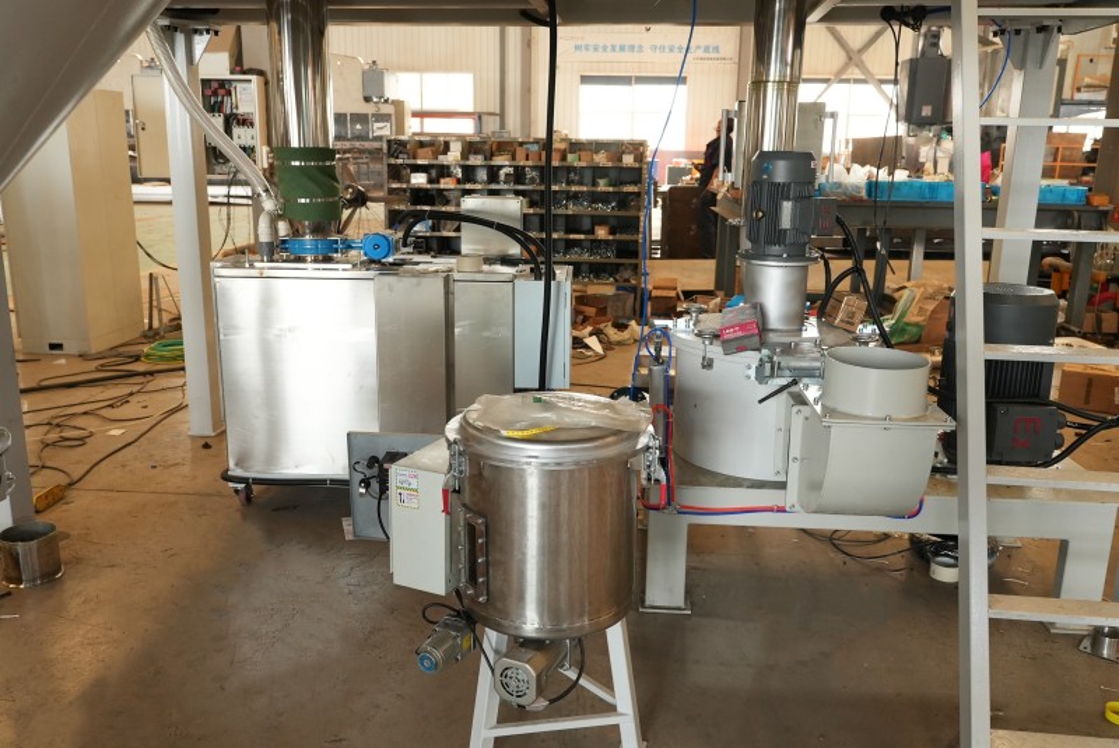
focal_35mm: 30
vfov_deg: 43.7
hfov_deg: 61.9
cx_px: 560
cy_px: 374
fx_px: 933
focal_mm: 30
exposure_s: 1/160
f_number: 5.6
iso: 4000
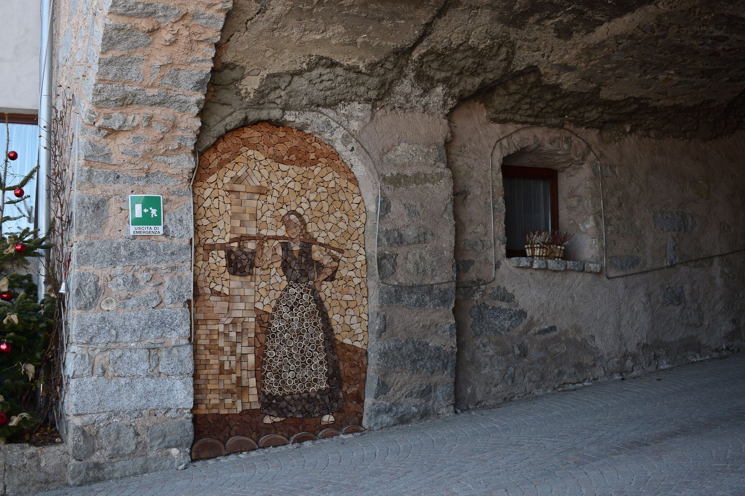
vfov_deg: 33.0
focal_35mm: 40
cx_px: 372
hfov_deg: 47.9
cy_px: 248
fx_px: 838
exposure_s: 1/100
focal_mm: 27
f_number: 5.6
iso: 200
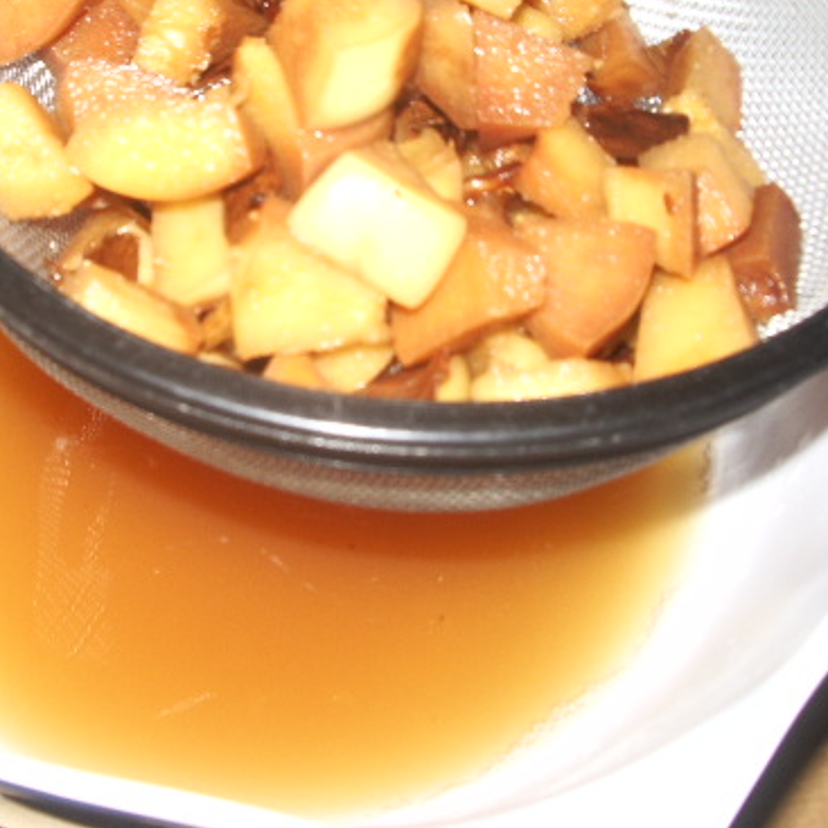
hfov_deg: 31.1
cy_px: 345
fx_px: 1461
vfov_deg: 31.6
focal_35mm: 54
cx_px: 210
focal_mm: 5.8
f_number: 4.3
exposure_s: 1/40
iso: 100
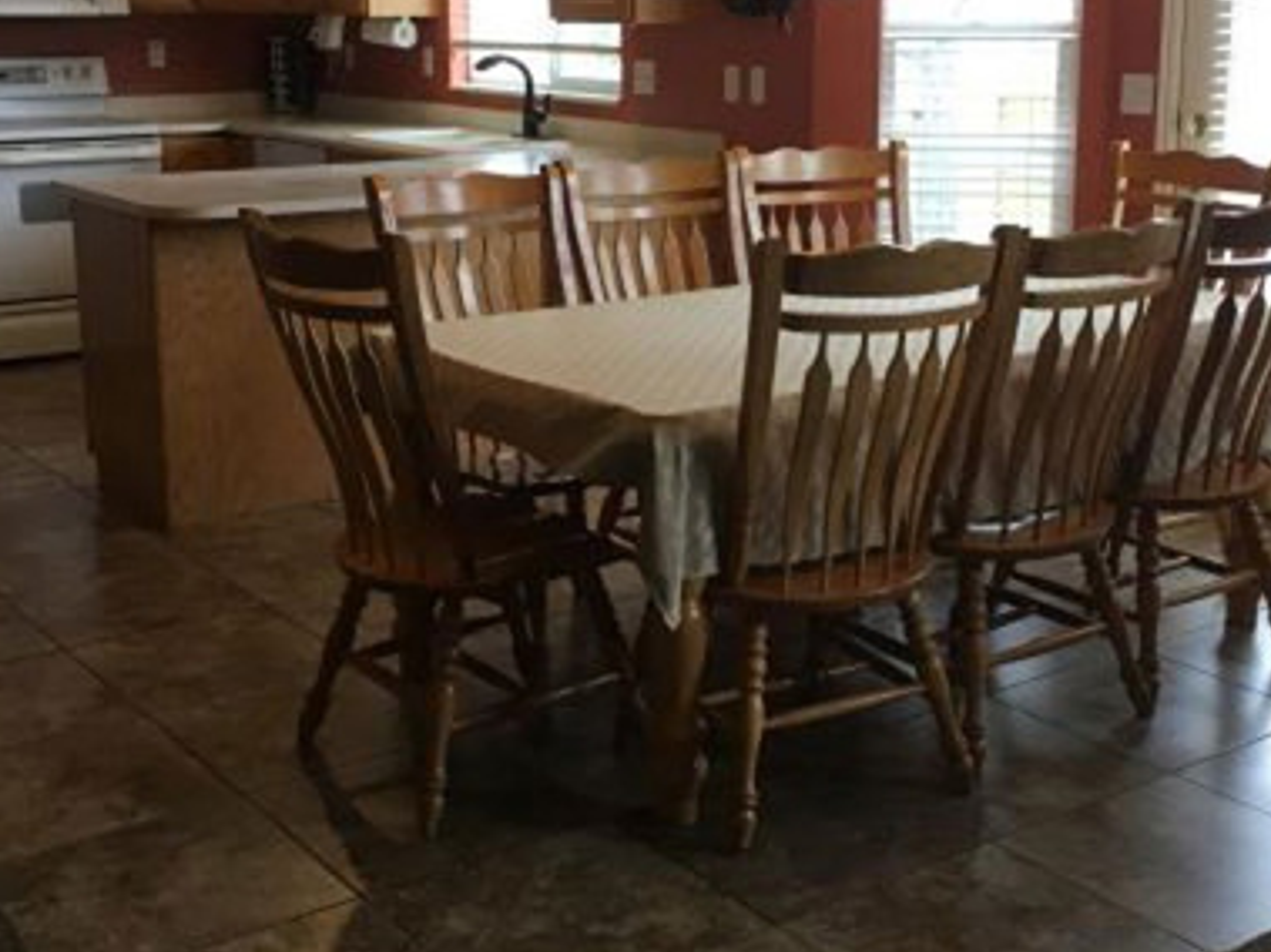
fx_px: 1799
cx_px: 694
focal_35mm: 49
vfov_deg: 29.5
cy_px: 339
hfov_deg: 38.9
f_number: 2.2
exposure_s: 1/30
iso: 25
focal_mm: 4.15
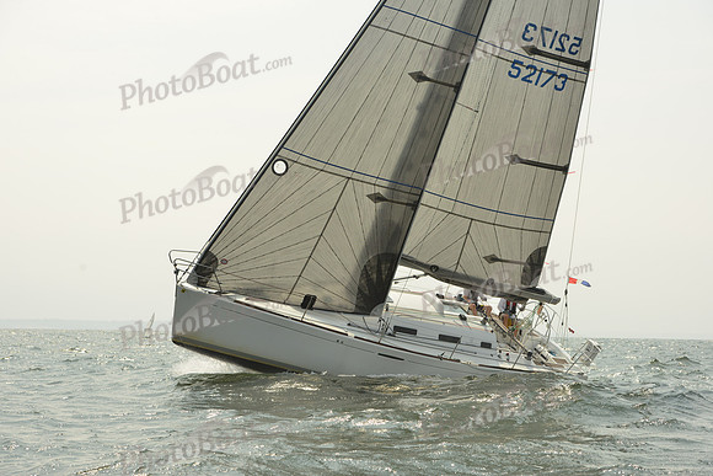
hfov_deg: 25.4
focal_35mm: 80
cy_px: 238
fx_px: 1585
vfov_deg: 17.1
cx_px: 356
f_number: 9
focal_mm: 80
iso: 320
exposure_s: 1/1250
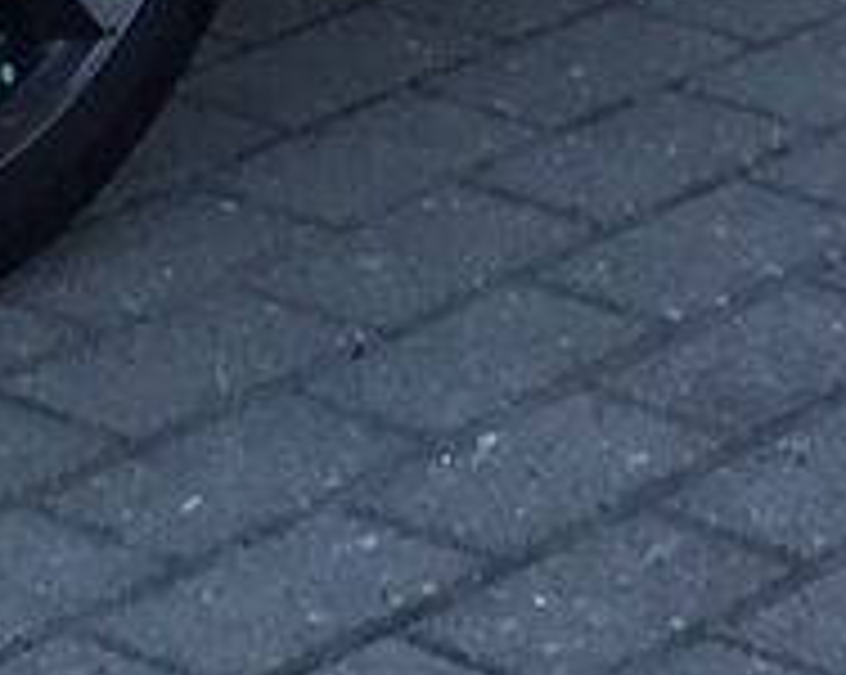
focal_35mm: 258
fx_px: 6453
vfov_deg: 5.7
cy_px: -1148
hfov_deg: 7.4
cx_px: -405
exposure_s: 1/121
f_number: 2.4
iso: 25
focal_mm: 3.3
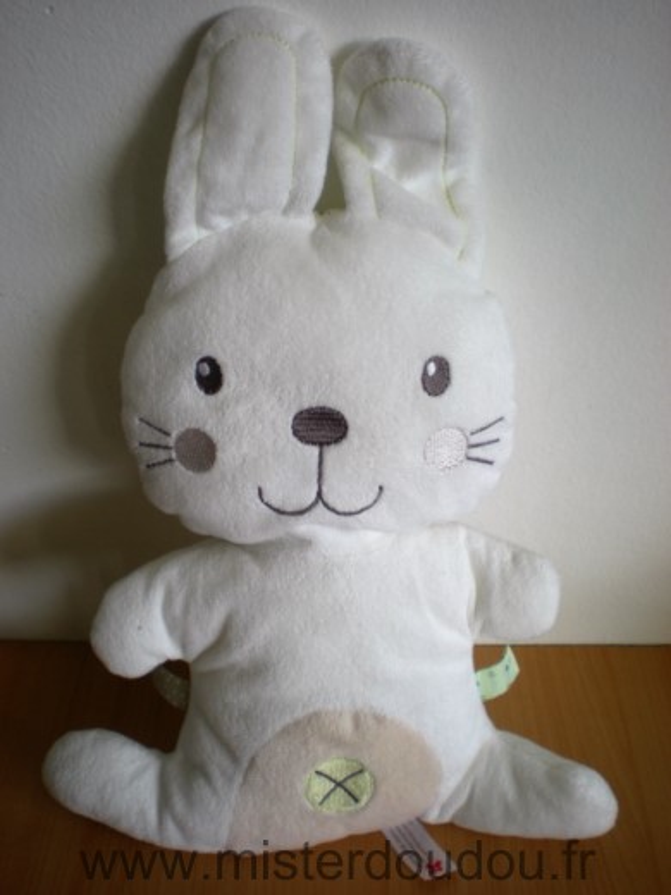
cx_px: 336
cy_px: 448
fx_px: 982
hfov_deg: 37.7
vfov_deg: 49.0
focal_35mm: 38
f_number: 3.1
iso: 64
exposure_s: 1/77
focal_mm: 6.3
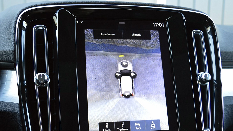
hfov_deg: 49.4
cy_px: 89
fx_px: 253
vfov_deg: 28.8
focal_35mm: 41
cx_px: 112
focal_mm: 22
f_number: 5
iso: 800
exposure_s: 1/60
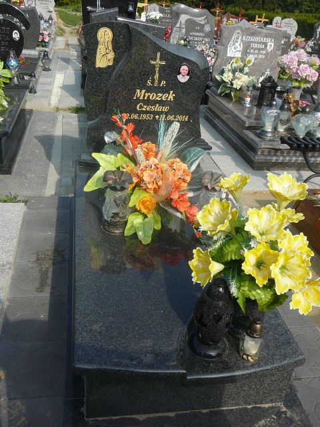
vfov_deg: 52.6
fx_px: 431
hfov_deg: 40.7
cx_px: 160
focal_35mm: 35
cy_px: 214
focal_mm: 5.2
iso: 80
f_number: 5
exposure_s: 1/500
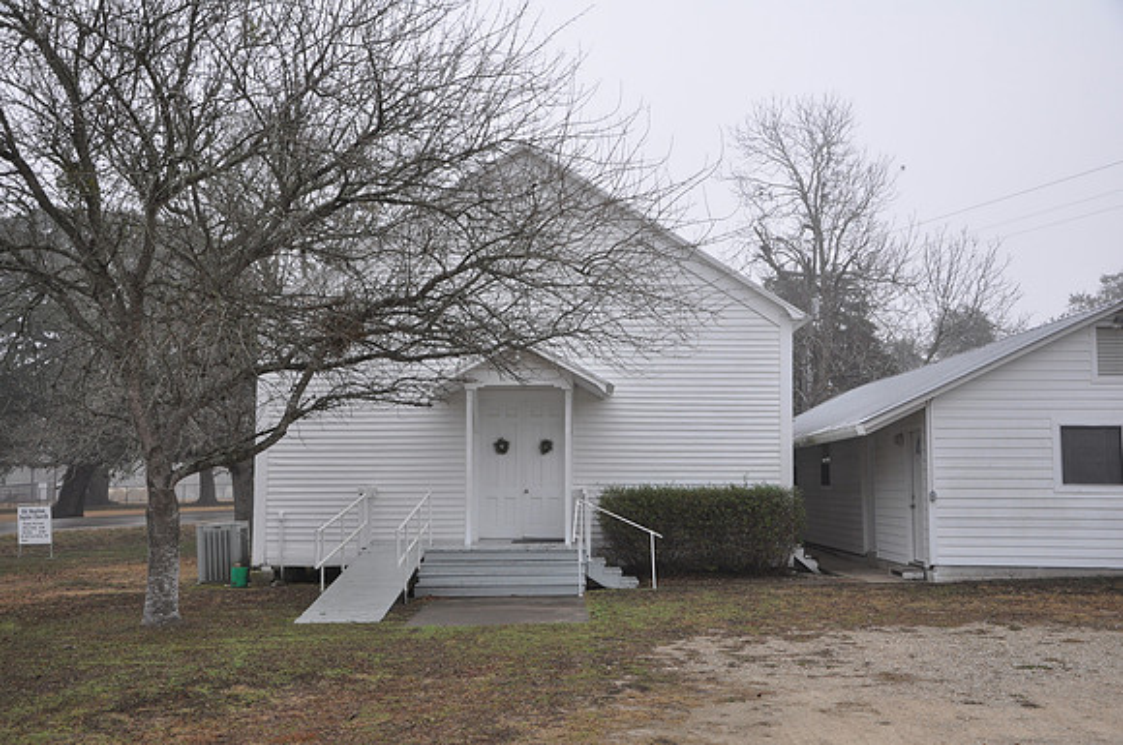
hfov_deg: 49.6
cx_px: 562
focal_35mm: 39
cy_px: 372
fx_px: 1215
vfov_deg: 34.1
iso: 400
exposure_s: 1/30
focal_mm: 26
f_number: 5.6
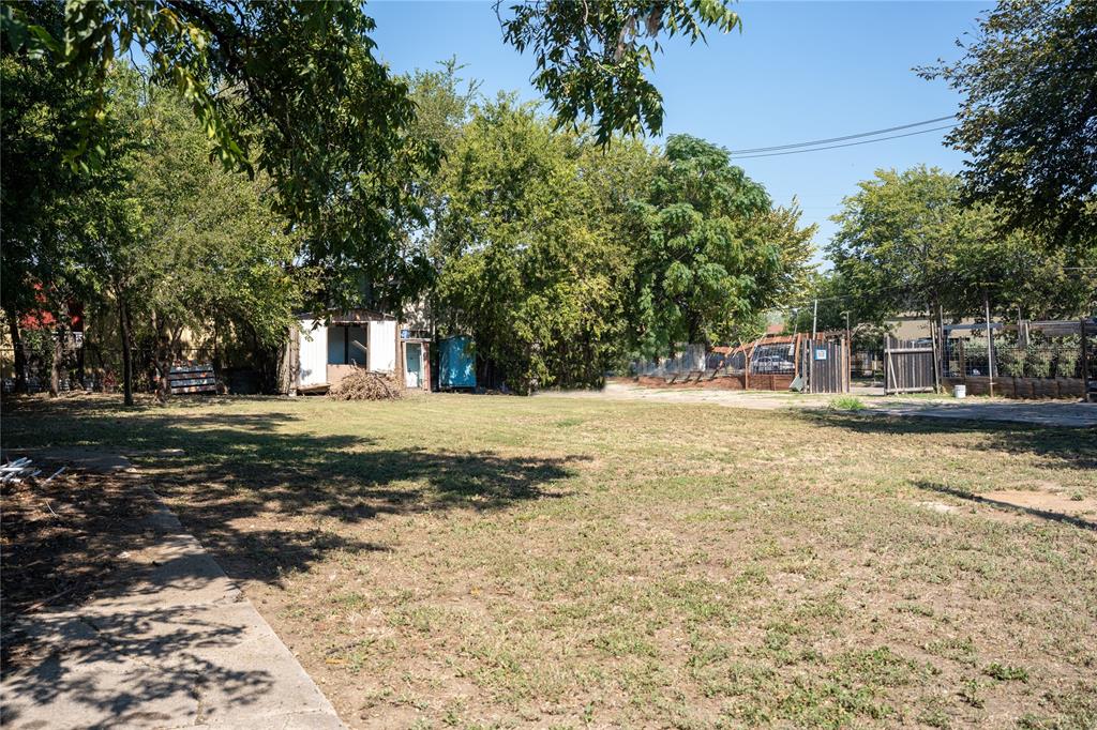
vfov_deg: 37.8
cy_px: 365
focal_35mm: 35
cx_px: 548
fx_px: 1066
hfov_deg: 54.4
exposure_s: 1/320
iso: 160
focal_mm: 35
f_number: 6.3
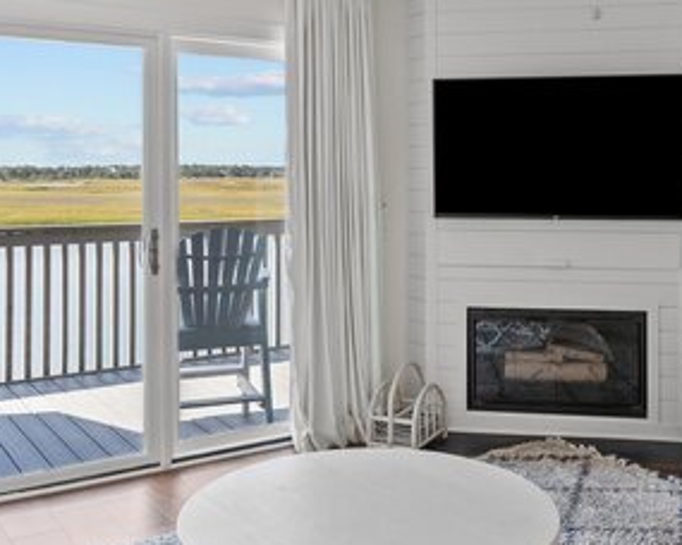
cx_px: 388
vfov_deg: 35.4
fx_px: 848
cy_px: 196
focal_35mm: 42
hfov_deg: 43.7
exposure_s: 1/3
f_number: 8
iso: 125
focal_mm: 17
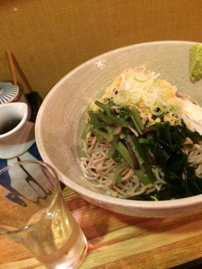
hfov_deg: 45.5
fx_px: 241
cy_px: 142
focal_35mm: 31
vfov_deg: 58.3
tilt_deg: -46.5
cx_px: 105
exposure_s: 1/15
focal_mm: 4.15
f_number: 2.2
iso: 320
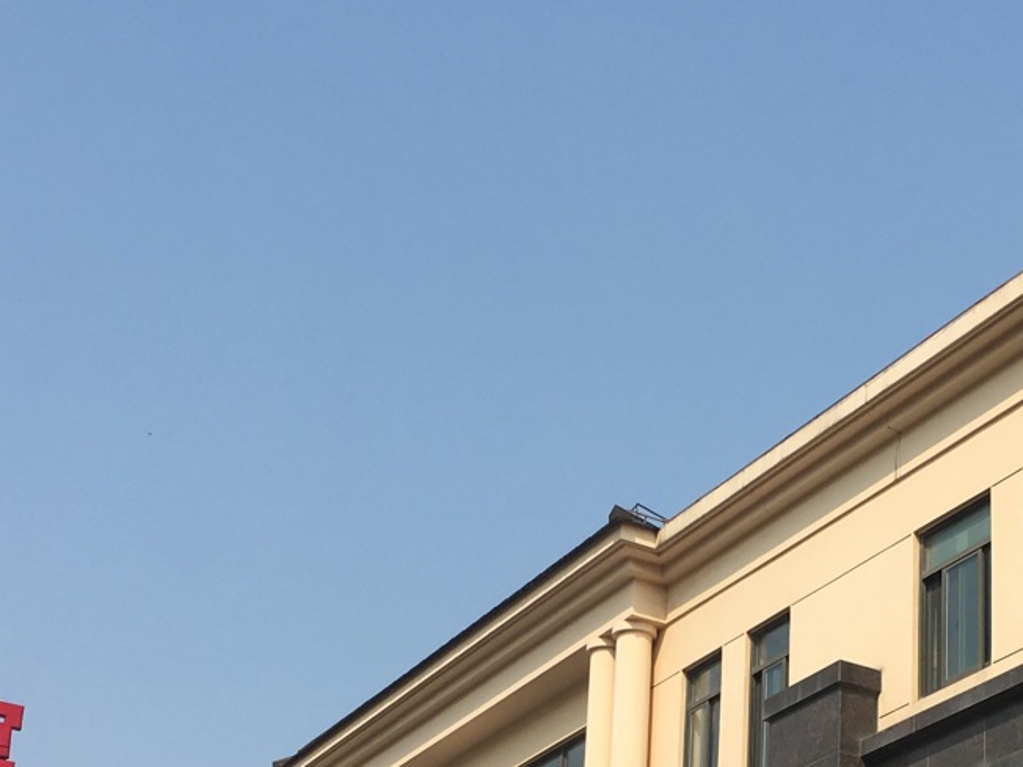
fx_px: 2187
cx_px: 680
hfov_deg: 26.2
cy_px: 816
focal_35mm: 74
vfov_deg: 19.2
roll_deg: -2.8
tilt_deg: +19.1
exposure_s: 1/1603
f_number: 2.2
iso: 25
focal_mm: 4.15
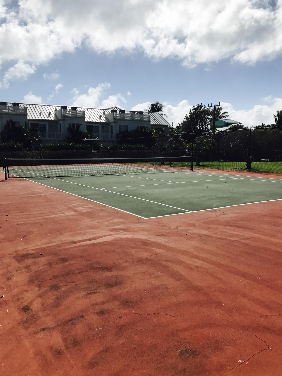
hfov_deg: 49.7
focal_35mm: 28
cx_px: 141
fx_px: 304
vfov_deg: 63.4
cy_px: 188
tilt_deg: -5.5
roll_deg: +0.4
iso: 25
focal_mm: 3.99
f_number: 1.8
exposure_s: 1/7407
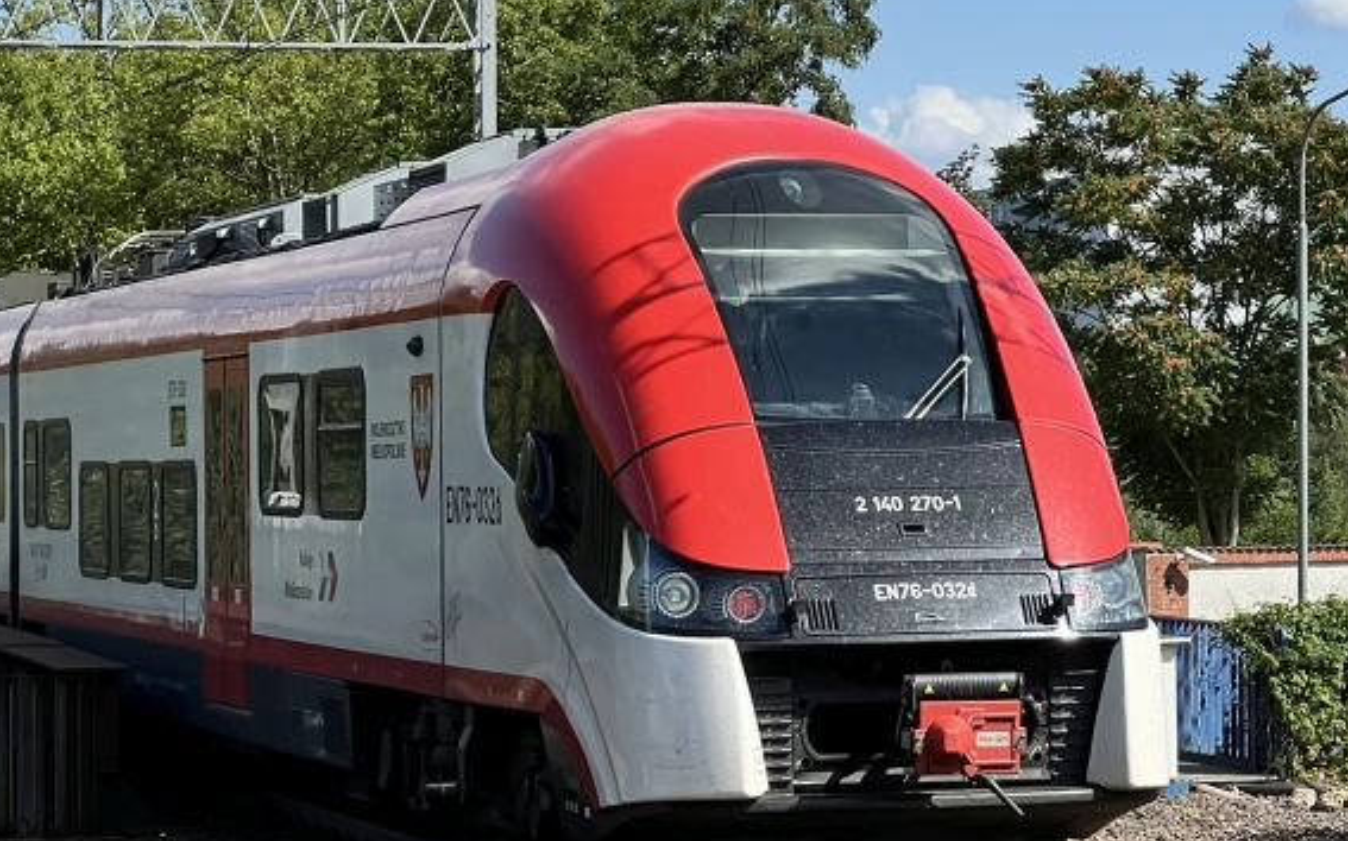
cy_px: 390
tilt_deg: +0.6
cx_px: 796
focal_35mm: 144
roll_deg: +0.9
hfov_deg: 14.5
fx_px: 5289
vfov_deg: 9.1
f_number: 2.8
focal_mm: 9
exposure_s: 1/732
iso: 32
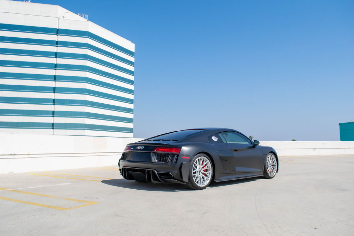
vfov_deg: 43.6
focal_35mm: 30
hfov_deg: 61.9
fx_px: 295
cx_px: 177
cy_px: 118
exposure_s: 1/2000
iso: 400
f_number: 8
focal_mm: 20
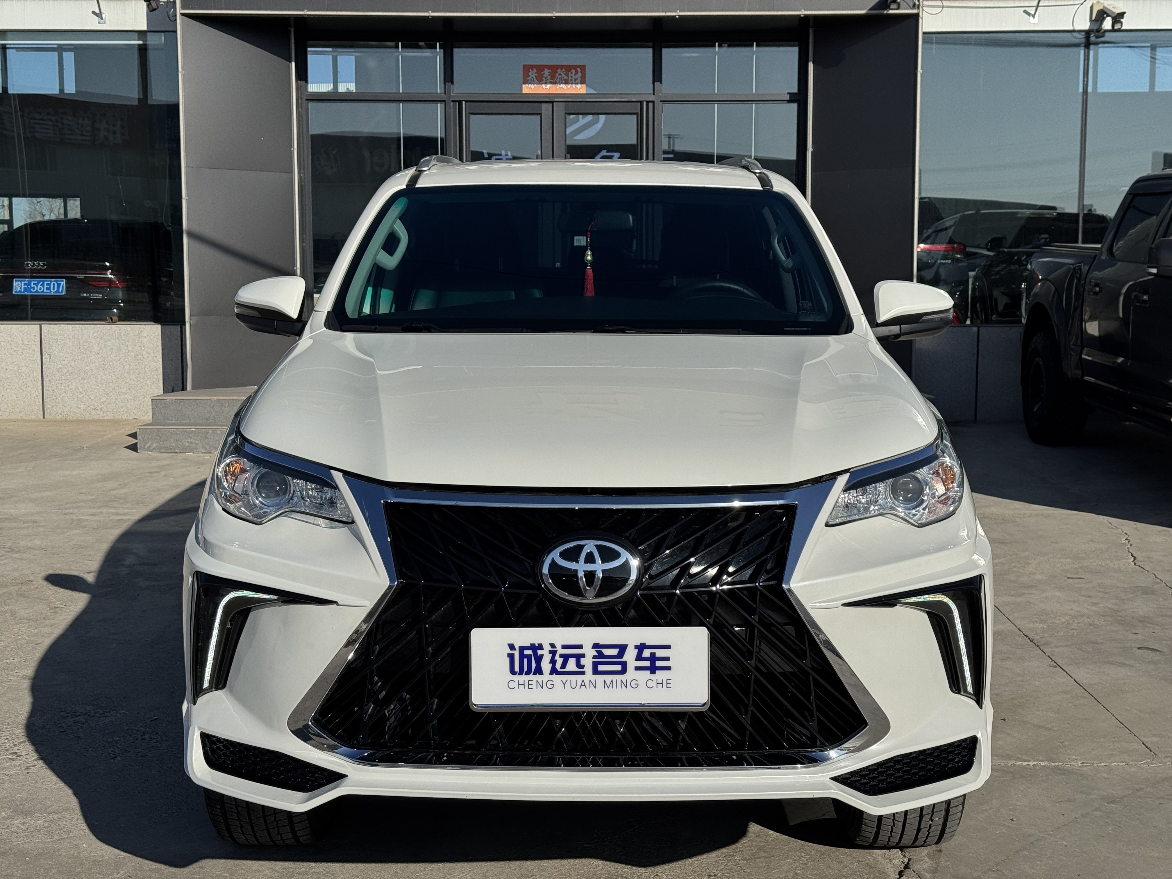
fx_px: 1625
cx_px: 586
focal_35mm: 48
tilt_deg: -5.7
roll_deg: -0.1
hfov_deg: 39.7
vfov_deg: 30.3
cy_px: 440
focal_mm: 6.76
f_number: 1.78
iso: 80
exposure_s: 1/10526
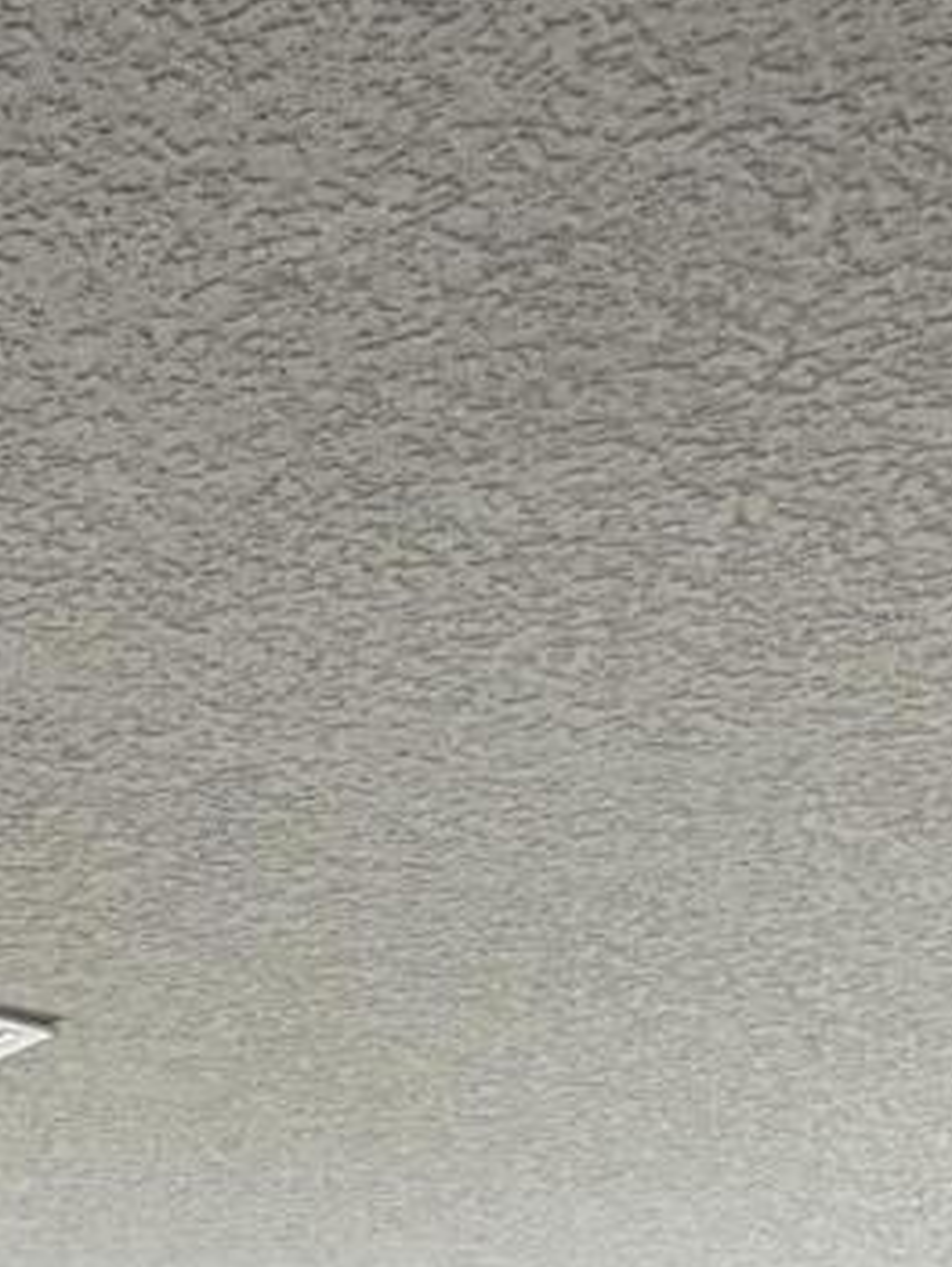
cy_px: 2610
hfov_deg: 17.8
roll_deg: +0.8
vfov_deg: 17.1
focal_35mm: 80
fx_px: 2930
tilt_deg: -11.1
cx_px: -98
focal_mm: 2.22
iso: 200
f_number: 2.2
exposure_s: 1/60
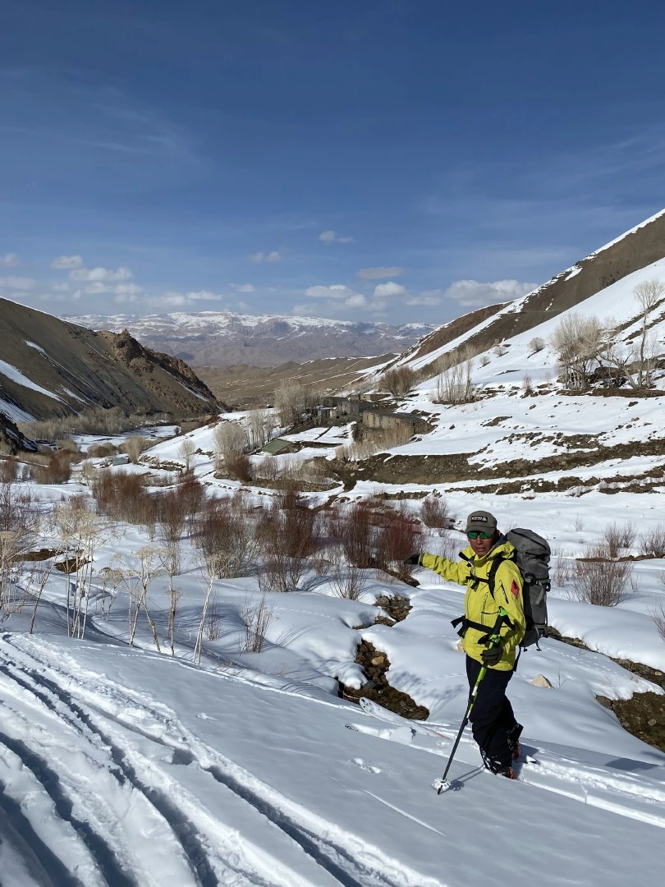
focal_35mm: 26
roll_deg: -2.0
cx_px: 332
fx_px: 666
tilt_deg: -7.7
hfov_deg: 53.1
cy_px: 444
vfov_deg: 67.3
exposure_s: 1/10526
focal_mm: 4.25
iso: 32
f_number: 1.8
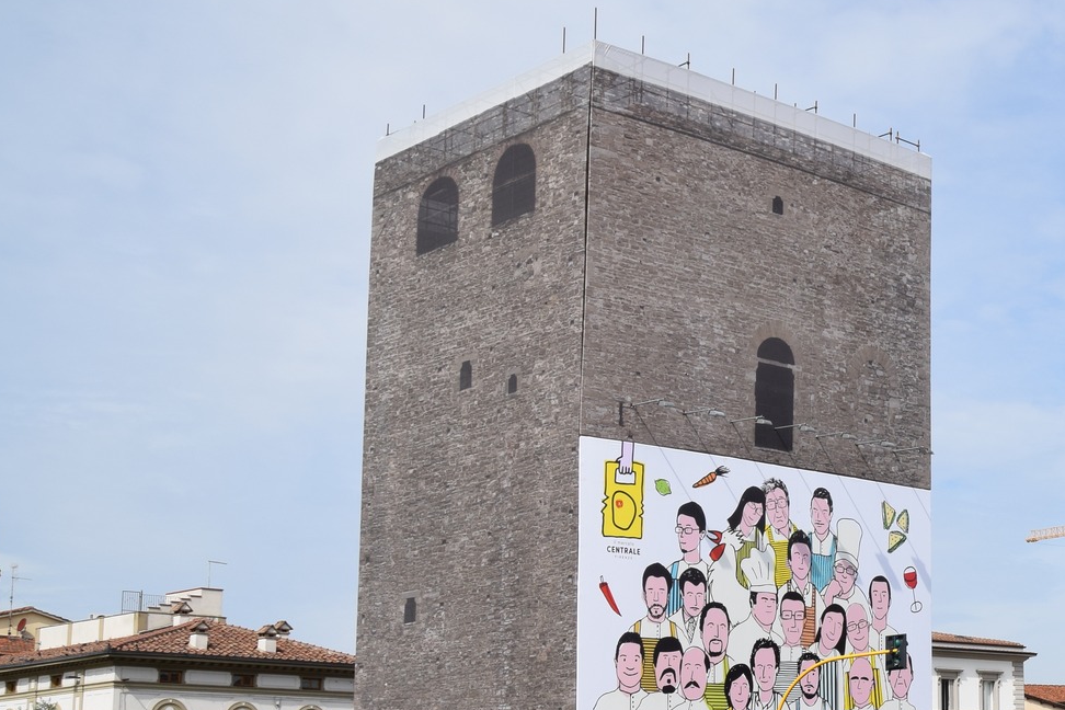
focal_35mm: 60
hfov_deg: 30.0
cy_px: 512
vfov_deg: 22.5
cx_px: 1173
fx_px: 1775
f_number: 10
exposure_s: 1/400
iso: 200
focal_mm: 18
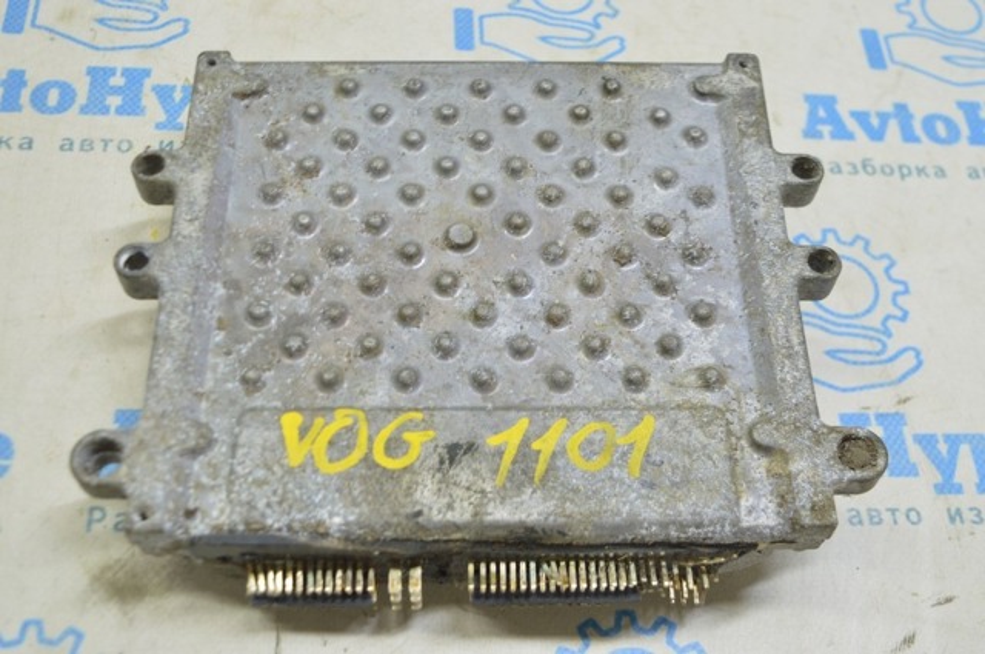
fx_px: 1189
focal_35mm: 44
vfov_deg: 30.8
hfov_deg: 45.0
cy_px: 327
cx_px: 492
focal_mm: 29
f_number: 5.6
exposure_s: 1/20
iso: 400
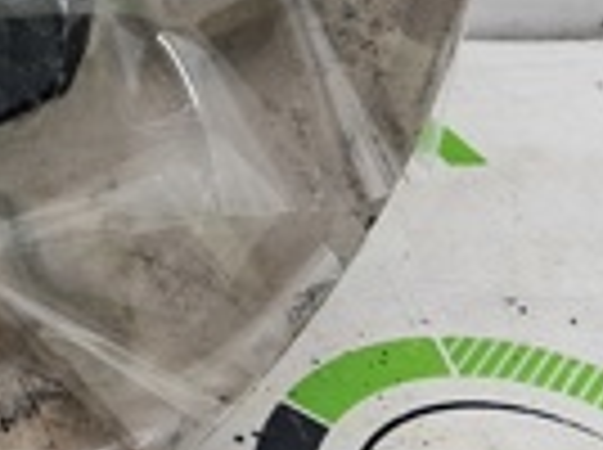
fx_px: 2243
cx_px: -450
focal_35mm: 129
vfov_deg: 10.9
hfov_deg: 13.8
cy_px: -277
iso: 50
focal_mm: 4
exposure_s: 1/50
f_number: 1.8
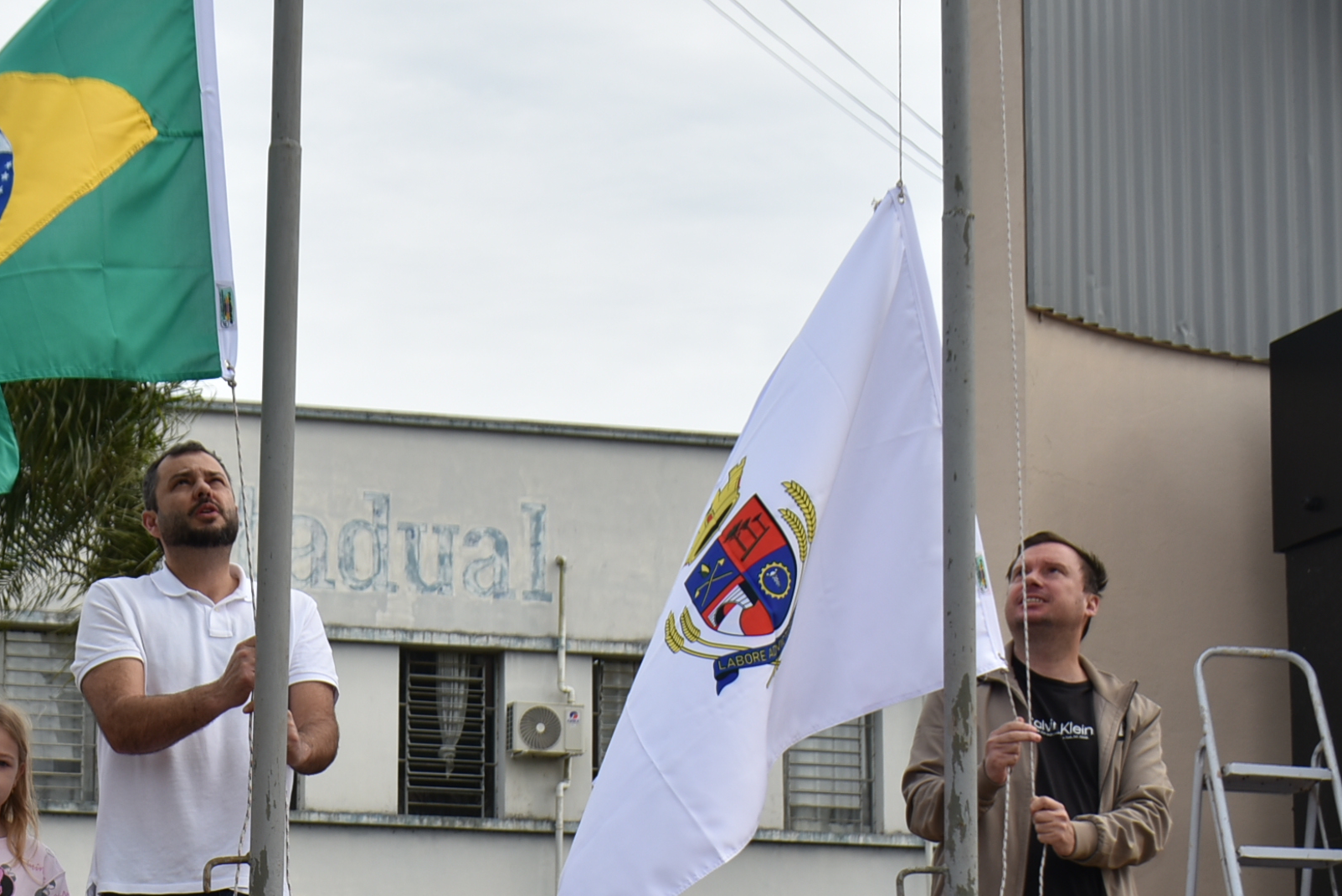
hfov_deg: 23.6
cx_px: 170
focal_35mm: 84
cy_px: 664
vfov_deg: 16.2
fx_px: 3133
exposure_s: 1/250
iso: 100
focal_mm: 30
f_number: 8
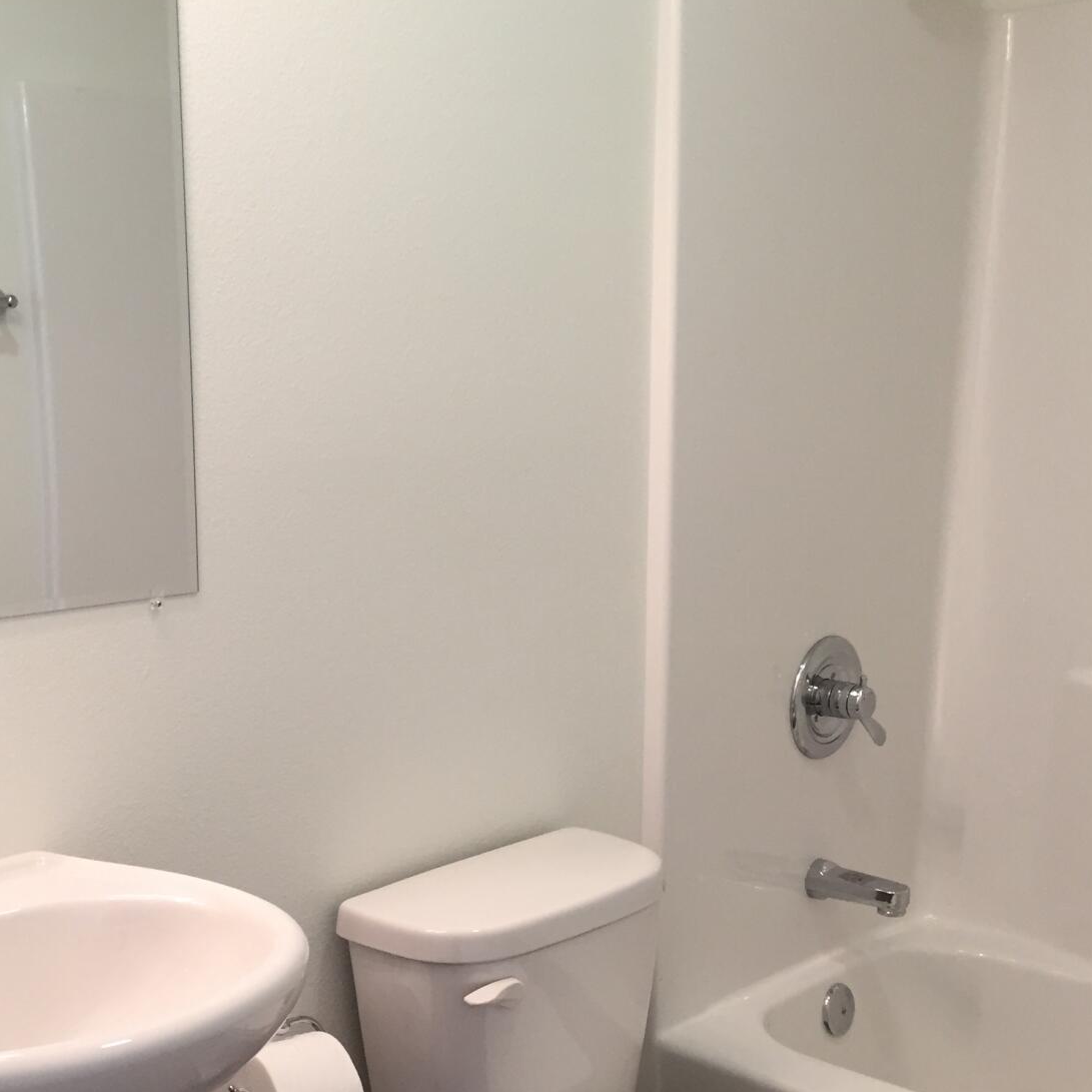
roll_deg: +0.8
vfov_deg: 35.5
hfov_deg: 35.8
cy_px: 766
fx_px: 1677
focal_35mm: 47
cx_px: 380
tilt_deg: -11.9
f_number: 2.2
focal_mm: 4.15
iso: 40
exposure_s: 1/30
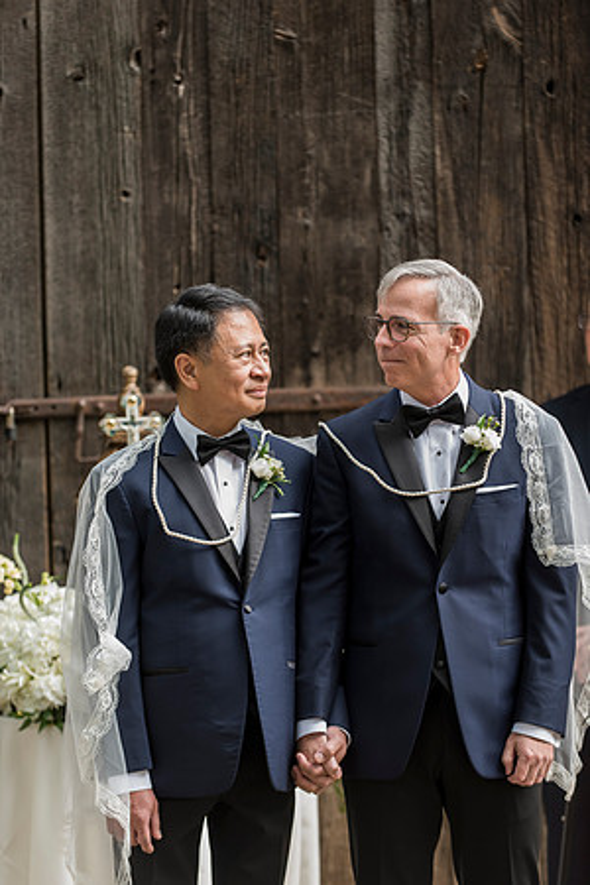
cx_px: 295
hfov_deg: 10.5
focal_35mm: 130
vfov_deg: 15.8
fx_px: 3196
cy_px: 442
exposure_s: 1/250
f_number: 3.2
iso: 800
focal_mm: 130
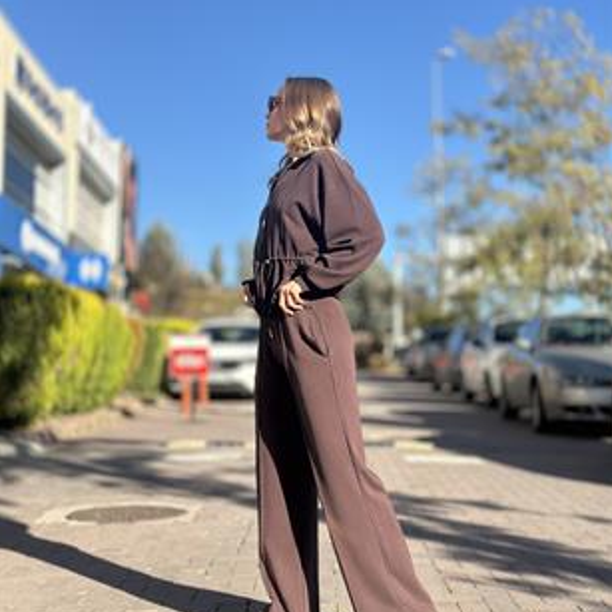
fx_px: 1140
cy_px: 300
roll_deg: -1.2
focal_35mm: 57
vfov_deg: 30.0
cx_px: 307
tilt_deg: +7.5
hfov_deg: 30.0
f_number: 1.78
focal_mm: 6.86
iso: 80
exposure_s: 1/4184
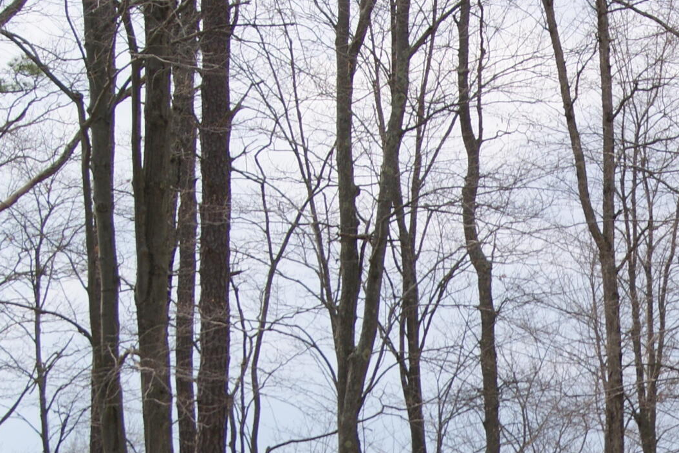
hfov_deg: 13.3
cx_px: 858
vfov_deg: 9.0
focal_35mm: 149
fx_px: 2819
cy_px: 601
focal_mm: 35
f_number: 7.1
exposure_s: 1/200
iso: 100
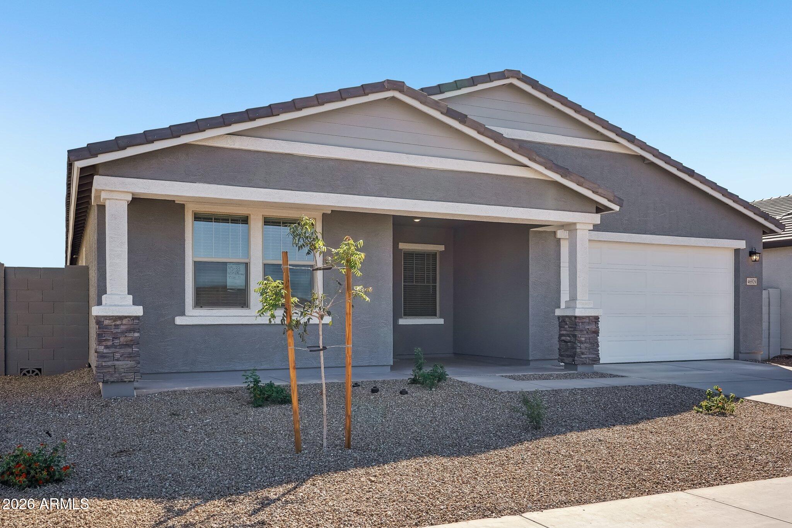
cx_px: 396
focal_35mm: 31
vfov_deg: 42.3
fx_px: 682
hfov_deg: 60.3
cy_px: 264
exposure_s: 1/500
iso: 400
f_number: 8
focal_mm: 31
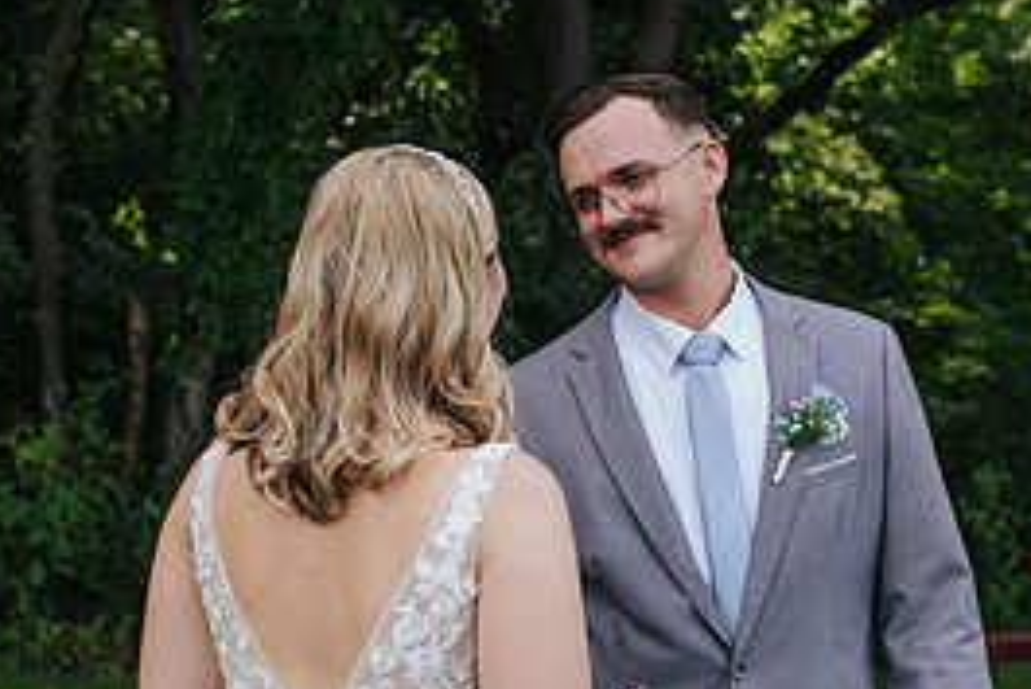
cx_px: 595
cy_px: 401
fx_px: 2550
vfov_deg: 15.4
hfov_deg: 22.8
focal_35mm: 89
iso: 100
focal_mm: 35
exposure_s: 1/320
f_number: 3.2
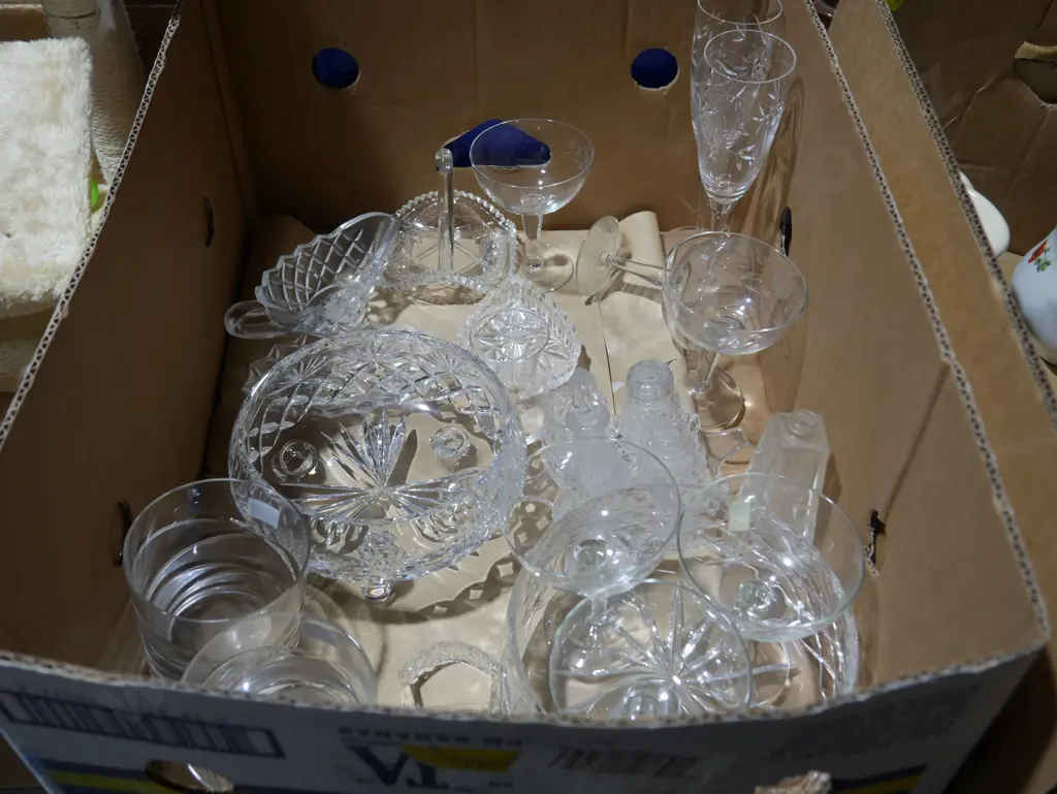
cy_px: 397
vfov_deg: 41.8
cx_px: 528
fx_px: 1039
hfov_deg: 53.9
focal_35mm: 34
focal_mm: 17
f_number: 4
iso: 200
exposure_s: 1/80
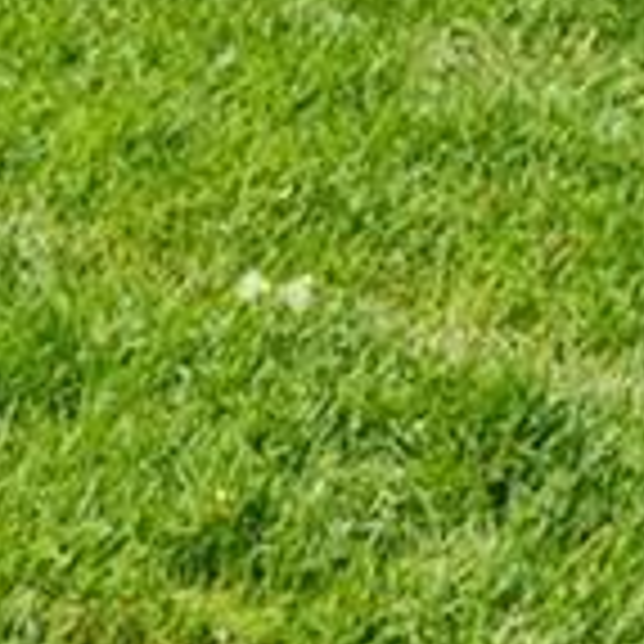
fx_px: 3599
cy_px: -1036
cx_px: 117
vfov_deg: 9.0
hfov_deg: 10.2
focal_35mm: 171
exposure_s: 1/400
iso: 200
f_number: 8
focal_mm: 18
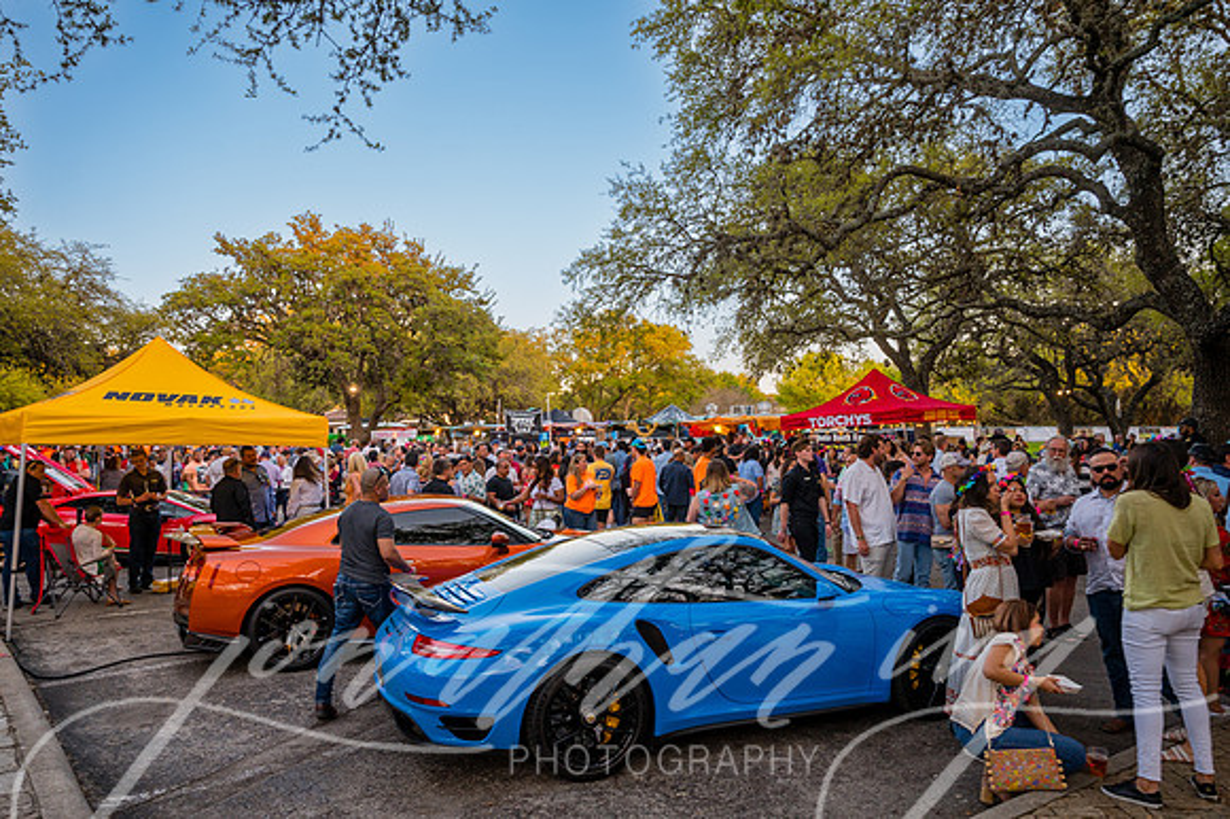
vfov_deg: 51.4
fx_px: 850
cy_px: 410
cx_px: 615
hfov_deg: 71.7
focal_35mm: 25
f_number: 4
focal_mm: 24
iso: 400
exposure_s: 1/200
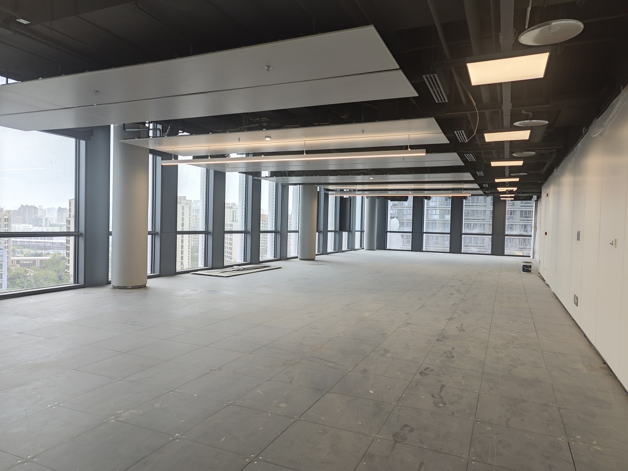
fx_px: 417
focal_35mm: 23
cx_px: 314
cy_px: 236
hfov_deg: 73.9
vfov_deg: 58.9
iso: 100
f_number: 1.6
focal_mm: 6.55
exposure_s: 1/101
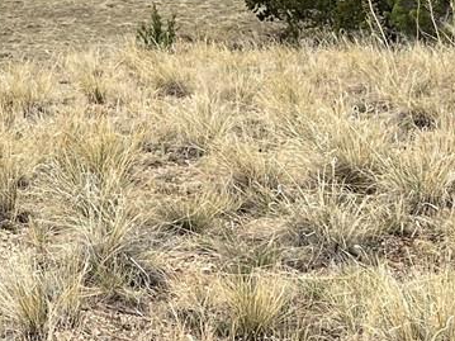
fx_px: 1524
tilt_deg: -2.7
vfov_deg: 12.4
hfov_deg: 16.2
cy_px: -100
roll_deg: -3.5
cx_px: -108
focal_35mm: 116
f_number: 1.6
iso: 50
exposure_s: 1/3876
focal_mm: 5.1
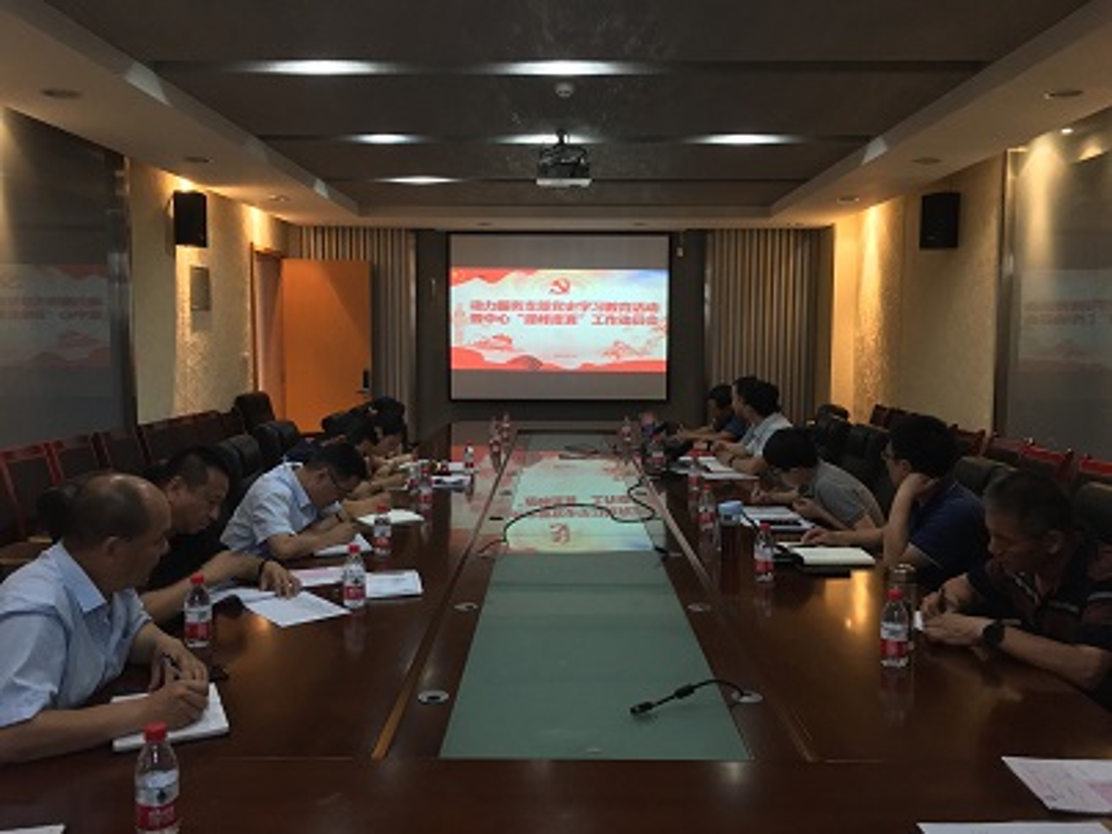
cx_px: 556
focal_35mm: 29
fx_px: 932
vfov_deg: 48.2
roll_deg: +0.1
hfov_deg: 61.7
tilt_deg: -4.9
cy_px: 417
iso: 160
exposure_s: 1/33
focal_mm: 4.15
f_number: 2.2
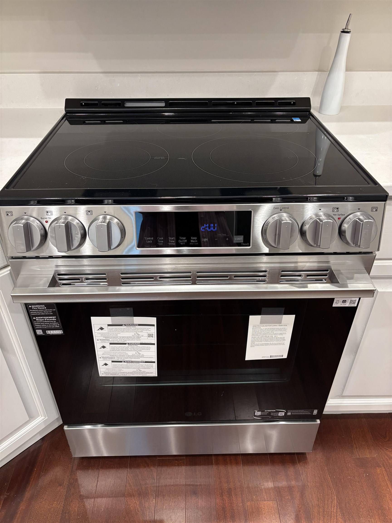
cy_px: 262
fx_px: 393
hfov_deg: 53.1
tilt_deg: -35.5
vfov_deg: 67.3
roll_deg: +0.1
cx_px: 196
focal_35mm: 26
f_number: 1.6
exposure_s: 1/60
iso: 250
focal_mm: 5.96
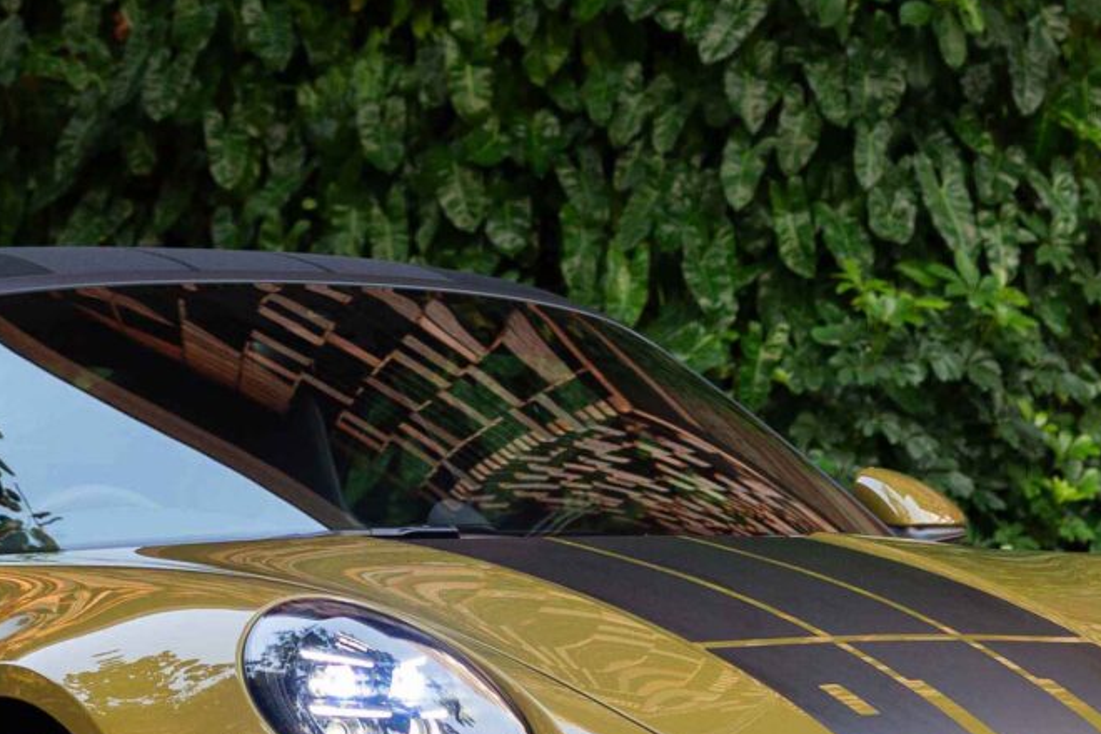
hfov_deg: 10.6
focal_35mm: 194
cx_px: 874
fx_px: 5933
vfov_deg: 7.1
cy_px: 154
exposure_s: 1/200
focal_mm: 50
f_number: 2.8
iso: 200
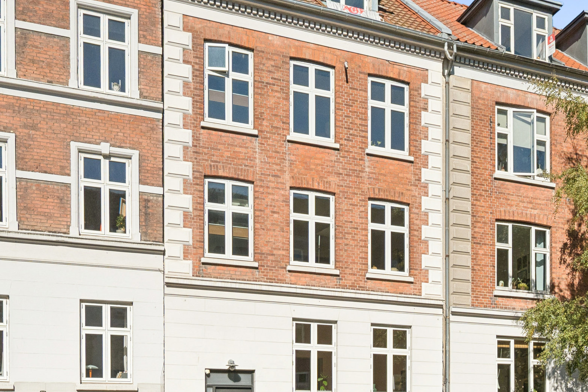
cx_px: 458
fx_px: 719
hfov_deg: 42.8
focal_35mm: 44
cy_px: 231
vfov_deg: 30.4
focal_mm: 23
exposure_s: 1/8000
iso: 1000
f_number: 6.3
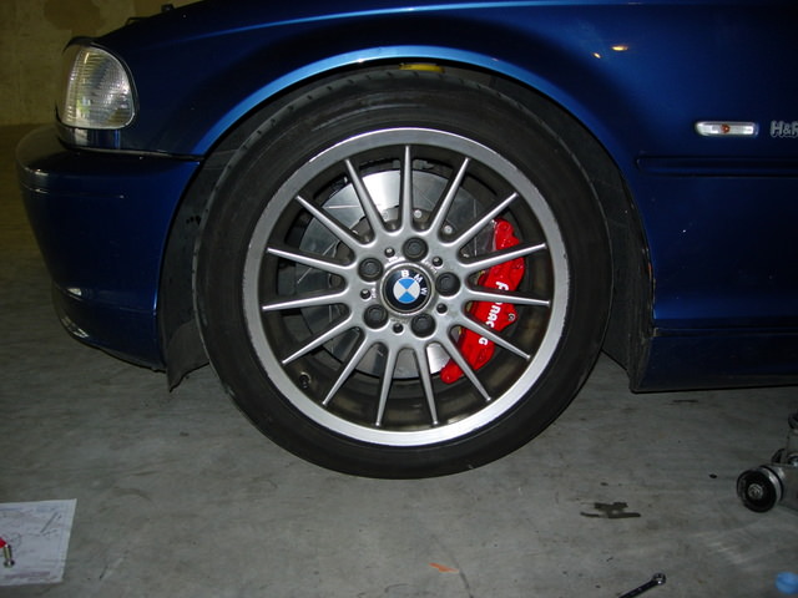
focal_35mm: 38
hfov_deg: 49.0
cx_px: 399
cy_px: 299
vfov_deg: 37.7
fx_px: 876
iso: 79
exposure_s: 1/64
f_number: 2.8
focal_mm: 7.8
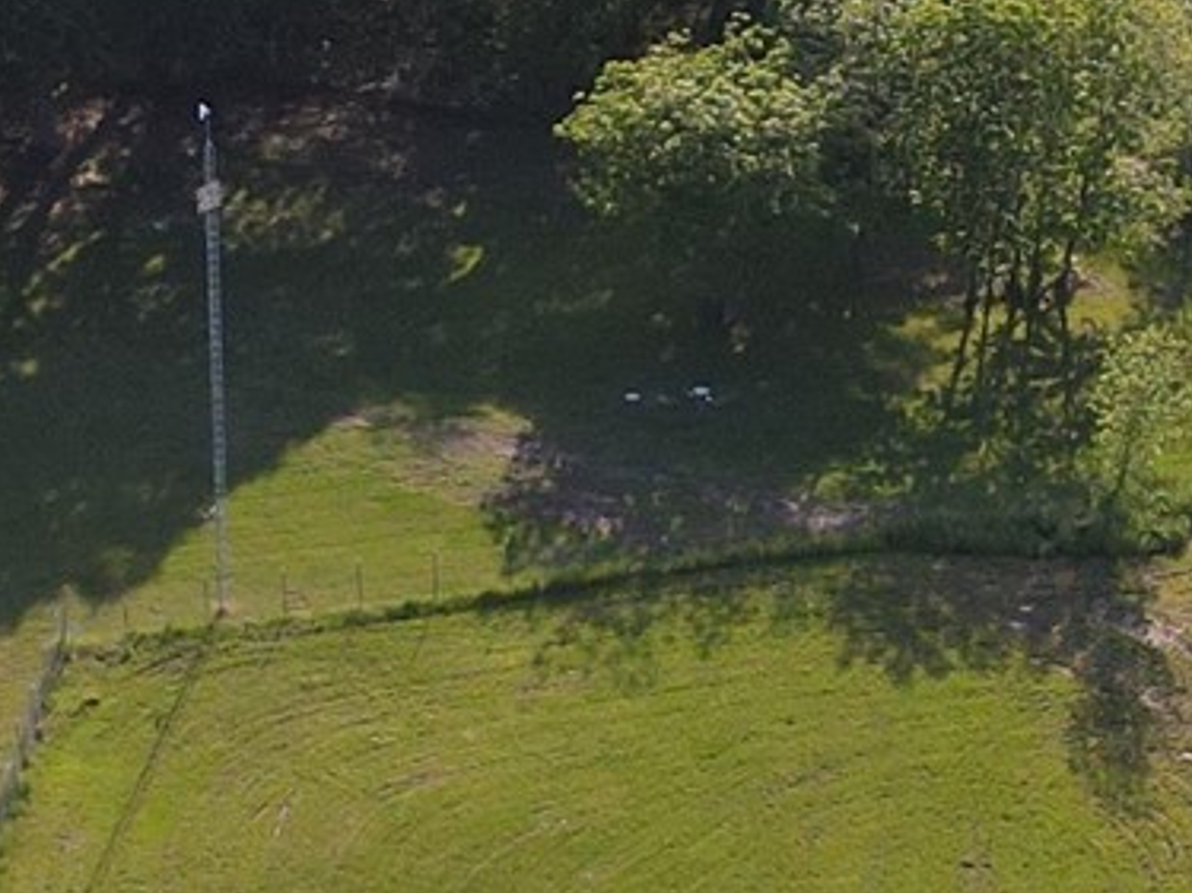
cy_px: 362
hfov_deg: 15.1
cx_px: 594
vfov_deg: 11.3
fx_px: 4510
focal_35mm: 131
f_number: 2.8
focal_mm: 4.5
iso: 400
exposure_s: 1/15
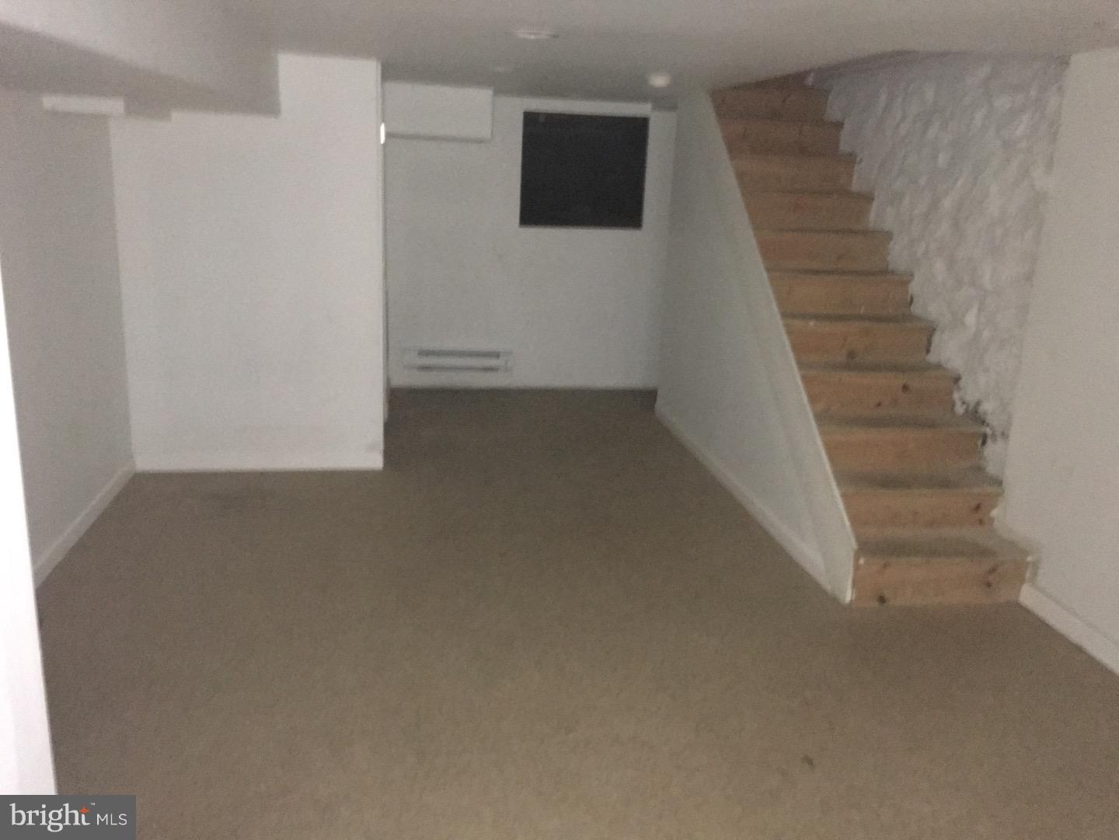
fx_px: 937
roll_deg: -3.4
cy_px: 420
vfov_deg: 48.2
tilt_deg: -14.4
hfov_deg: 61.7
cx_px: 560
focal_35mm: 29
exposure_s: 1/16
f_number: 2.2
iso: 500
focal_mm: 4.15
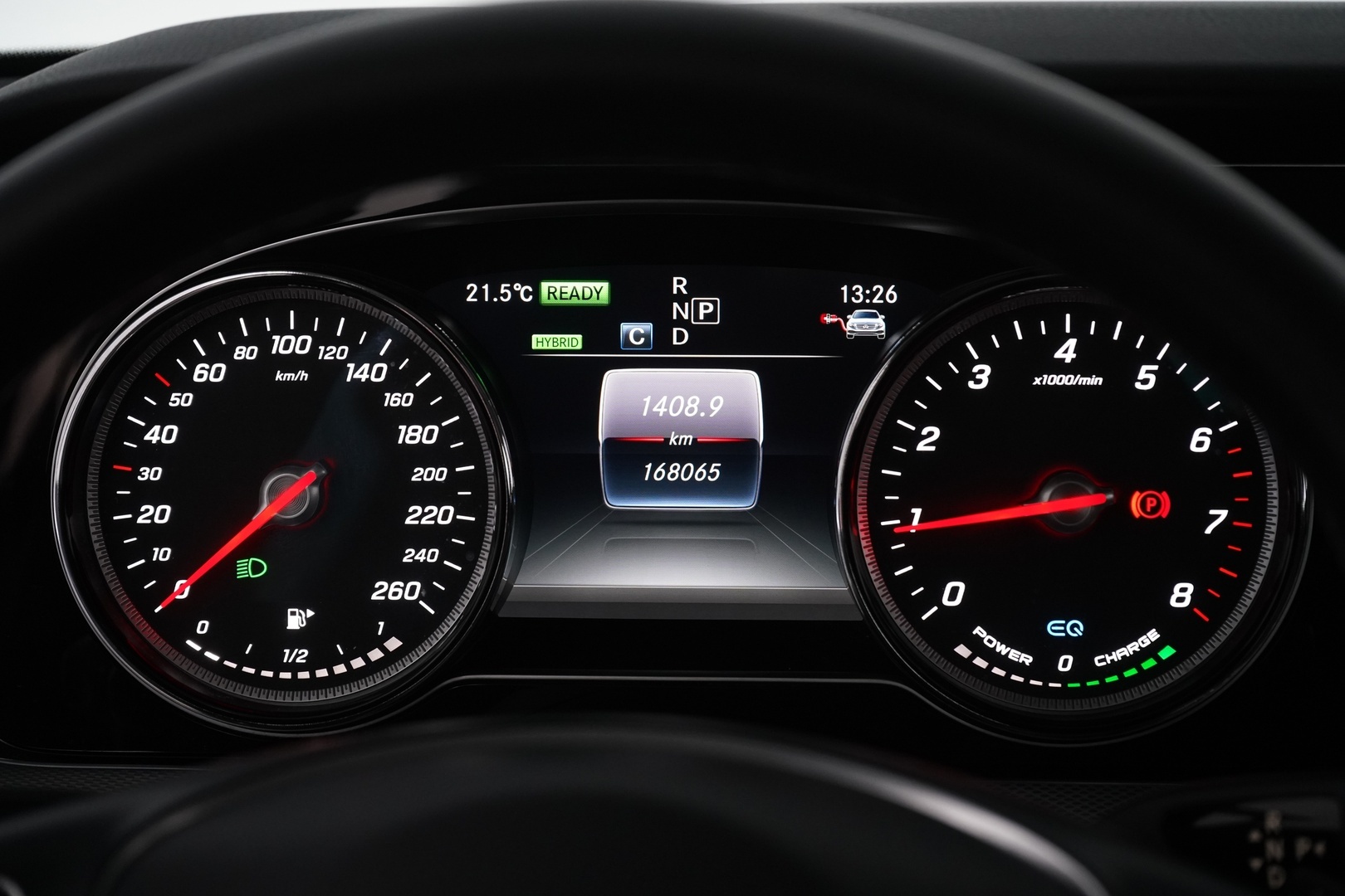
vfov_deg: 19.5
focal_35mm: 70
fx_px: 2615
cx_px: 672
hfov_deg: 28.8
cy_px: 448
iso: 2500
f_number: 7.1
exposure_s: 1/40
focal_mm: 70
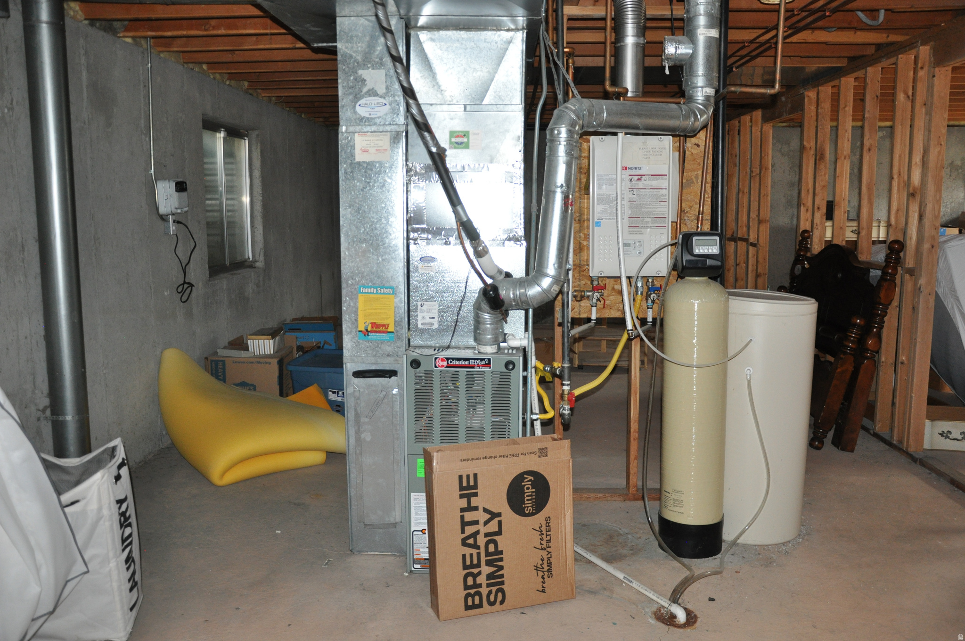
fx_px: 843
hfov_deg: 59.6
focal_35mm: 32
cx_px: 482
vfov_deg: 41.6
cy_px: 320
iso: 800
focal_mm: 21
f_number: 3.8
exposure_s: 1/60
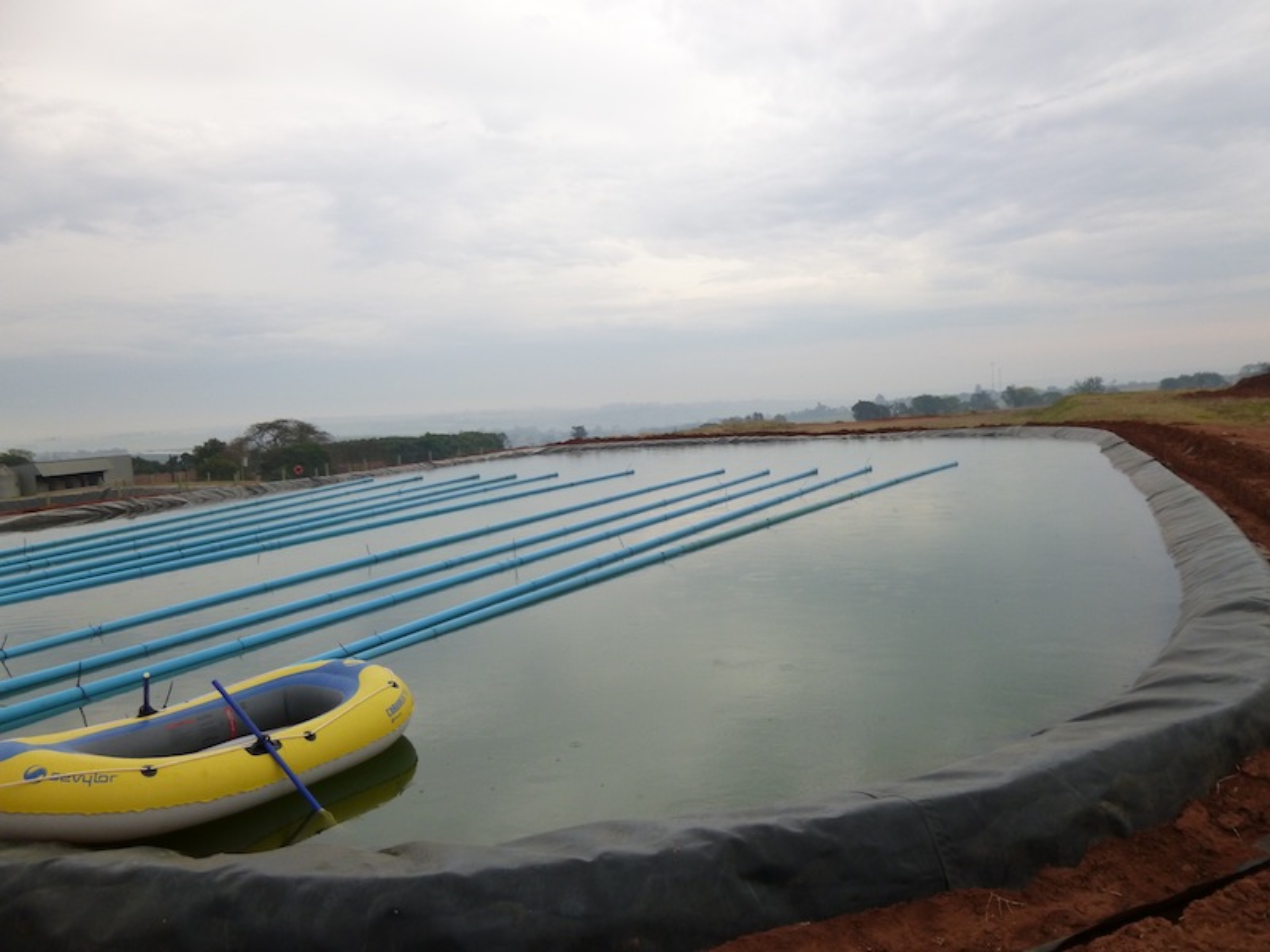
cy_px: 476
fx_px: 917
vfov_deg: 54.9
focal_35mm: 25
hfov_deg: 69.4
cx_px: 635
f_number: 3.1
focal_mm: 4.5
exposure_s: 1/160
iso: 160
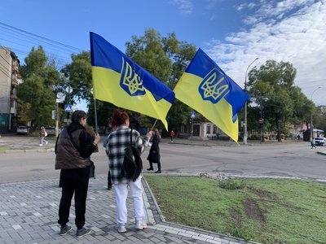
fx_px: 245
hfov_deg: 67.3
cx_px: 163
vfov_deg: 53.1
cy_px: 122
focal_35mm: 26
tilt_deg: +2.5
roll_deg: -1.3
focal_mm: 4.25
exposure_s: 1/669
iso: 25
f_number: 1.8
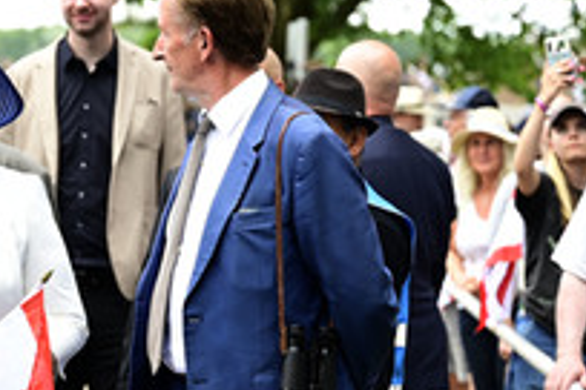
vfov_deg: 8.8
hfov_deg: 13.1
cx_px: 70
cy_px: 321
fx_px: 2523
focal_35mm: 155
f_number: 2.8
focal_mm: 70
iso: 125
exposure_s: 1/200
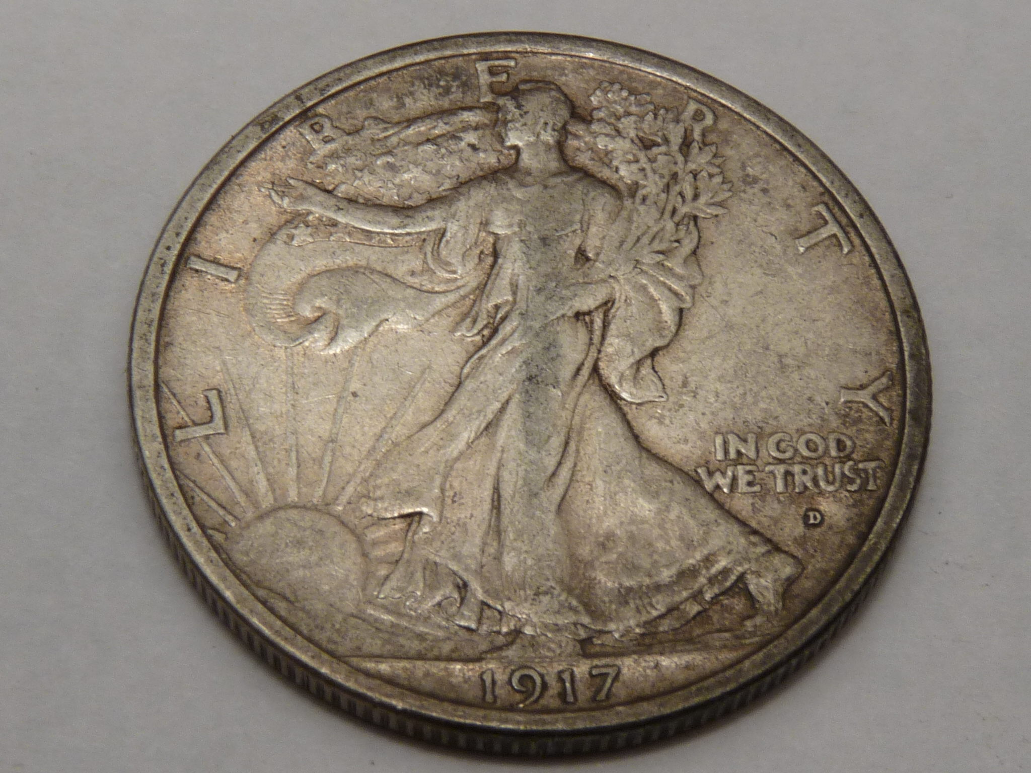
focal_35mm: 104
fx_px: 3098
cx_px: 516
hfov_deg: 18.9
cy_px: 386
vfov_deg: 14.2
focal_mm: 10.4
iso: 100
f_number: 7.1
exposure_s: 1/40
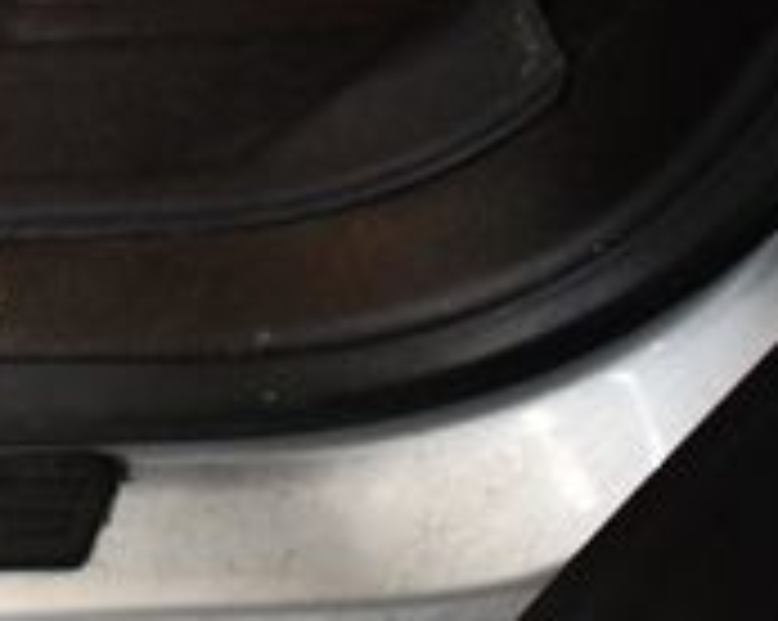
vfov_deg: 13.0
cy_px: 212
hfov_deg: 14.6
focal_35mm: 118
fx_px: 2714
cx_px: -558
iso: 3200
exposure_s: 1/80
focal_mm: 23
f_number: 3.8
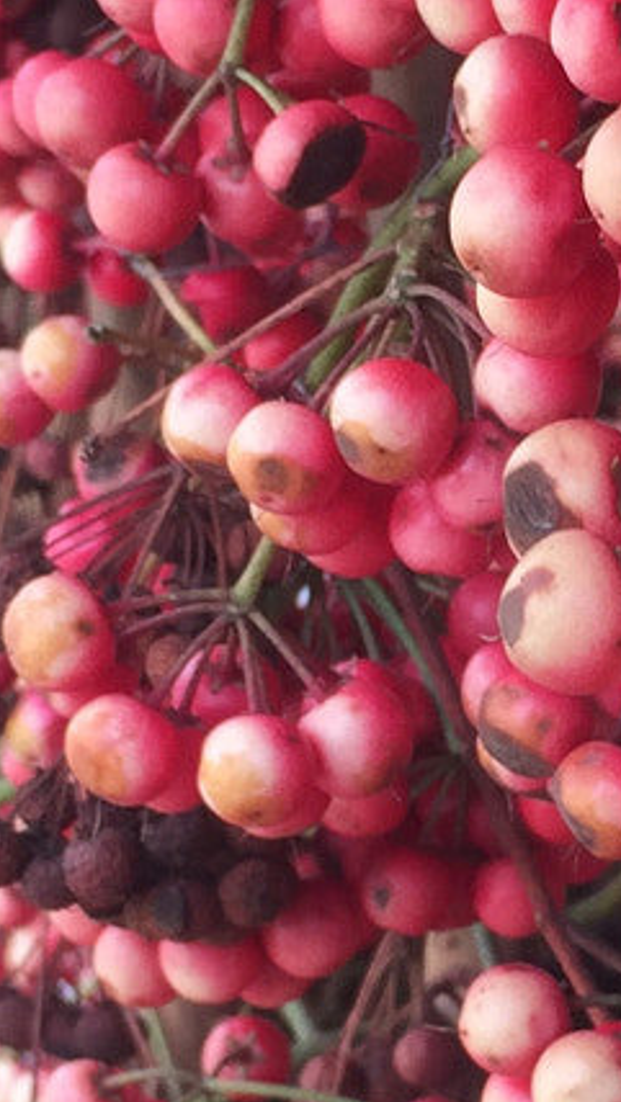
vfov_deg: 18.1
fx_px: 3452
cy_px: 698
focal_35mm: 118
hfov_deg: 10.2
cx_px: 696
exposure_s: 1/150
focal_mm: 4.15
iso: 32
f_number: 2.2
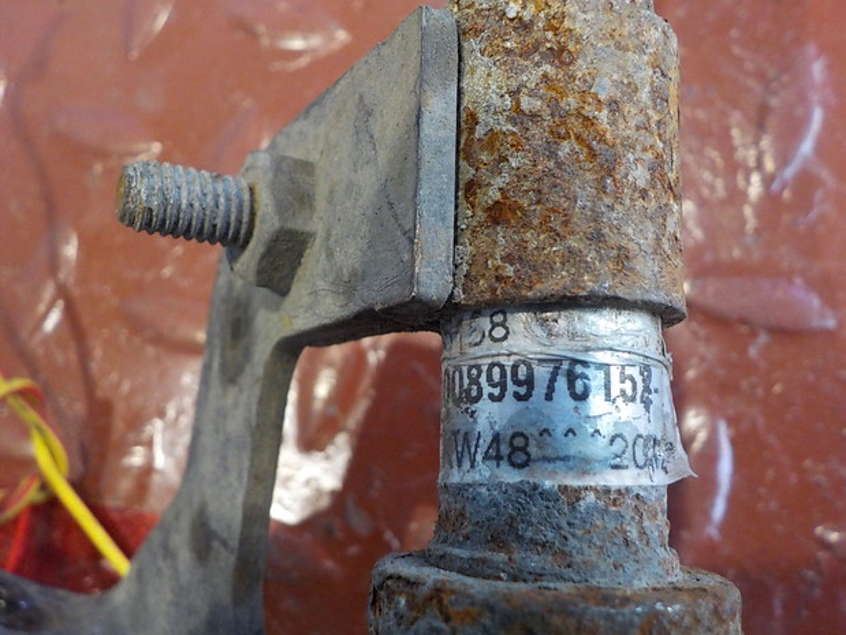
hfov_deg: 58.3
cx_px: 414
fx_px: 758
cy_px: 317
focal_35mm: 31
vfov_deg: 45.5
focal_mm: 4.1
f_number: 3.3
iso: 360
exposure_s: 1/30
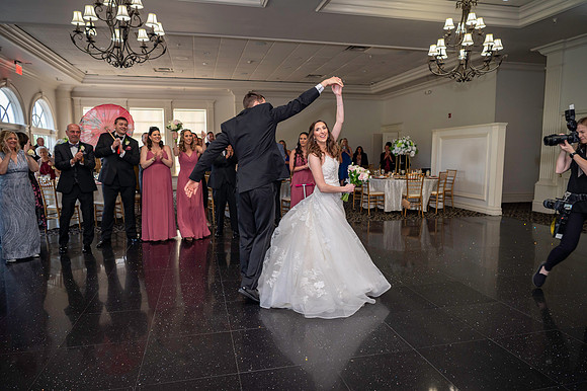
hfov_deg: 73.8
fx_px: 391
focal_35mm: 24
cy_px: 196
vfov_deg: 53.1
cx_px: 294
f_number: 3.5
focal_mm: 24
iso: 800
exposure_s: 1/100
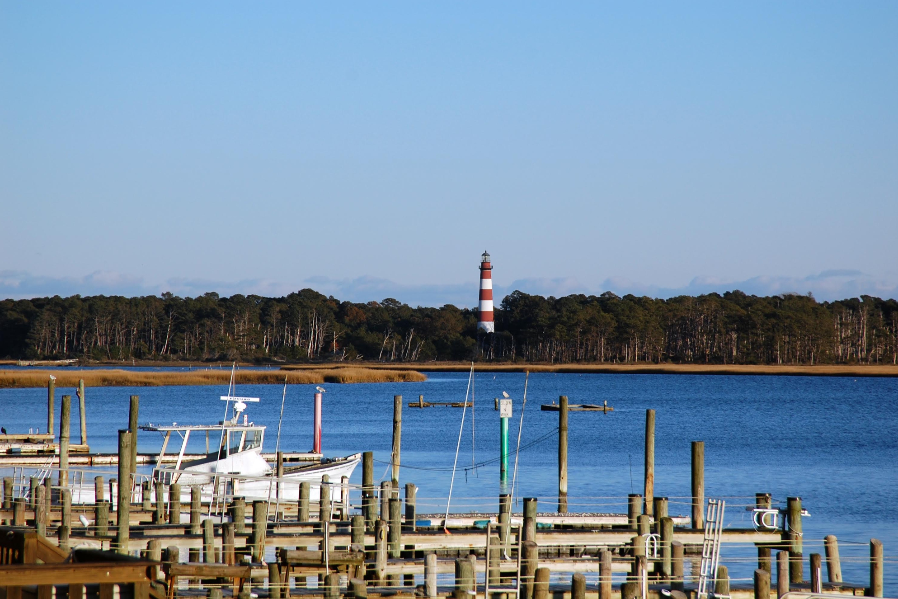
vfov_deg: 7.6
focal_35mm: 181
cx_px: 450
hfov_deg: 11.4
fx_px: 4515
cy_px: 300
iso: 200
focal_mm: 120
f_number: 5.6
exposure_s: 1/500
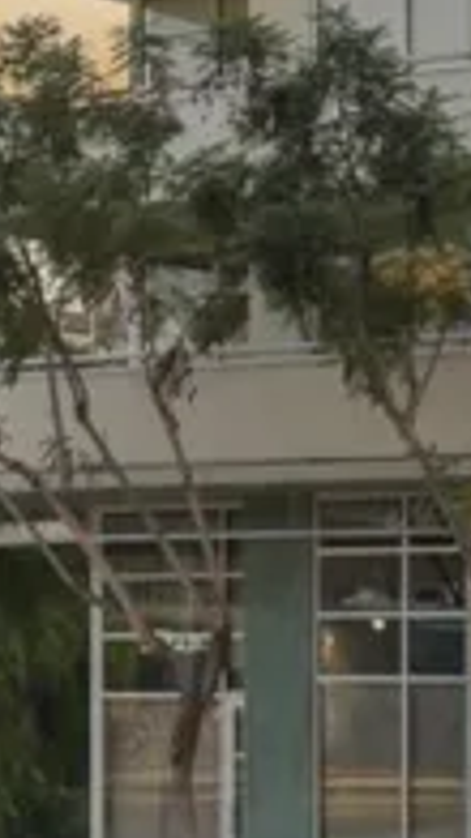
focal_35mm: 130
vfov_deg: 15.9
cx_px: 672
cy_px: -141
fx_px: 2891
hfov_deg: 9.1
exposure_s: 1/1.67
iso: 800
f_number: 7.1
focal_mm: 29
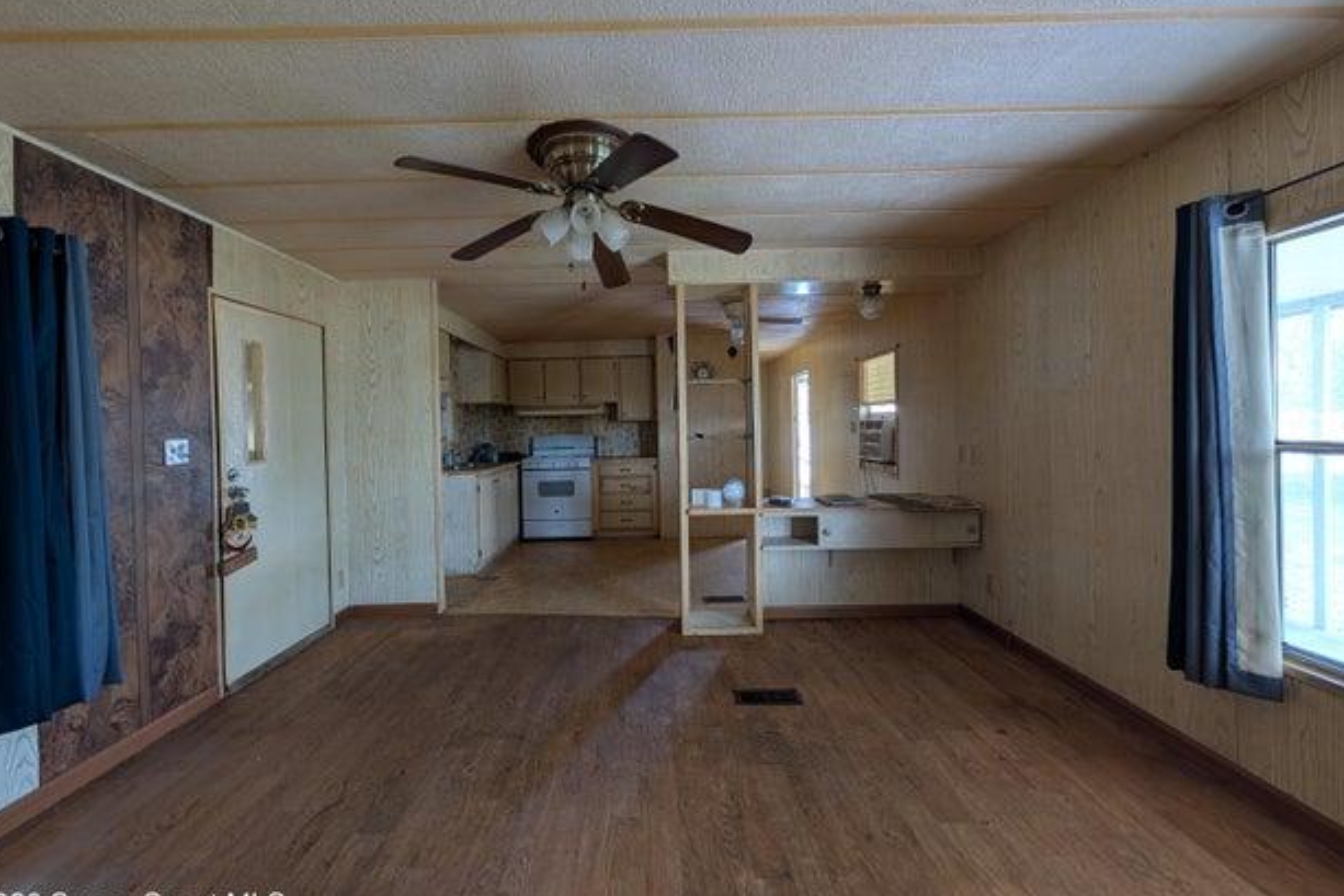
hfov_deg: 108.3
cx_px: 651
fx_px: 485
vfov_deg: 85.4
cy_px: 427
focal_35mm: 13
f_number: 1.7
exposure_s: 1/31.7
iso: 54
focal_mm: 2.02
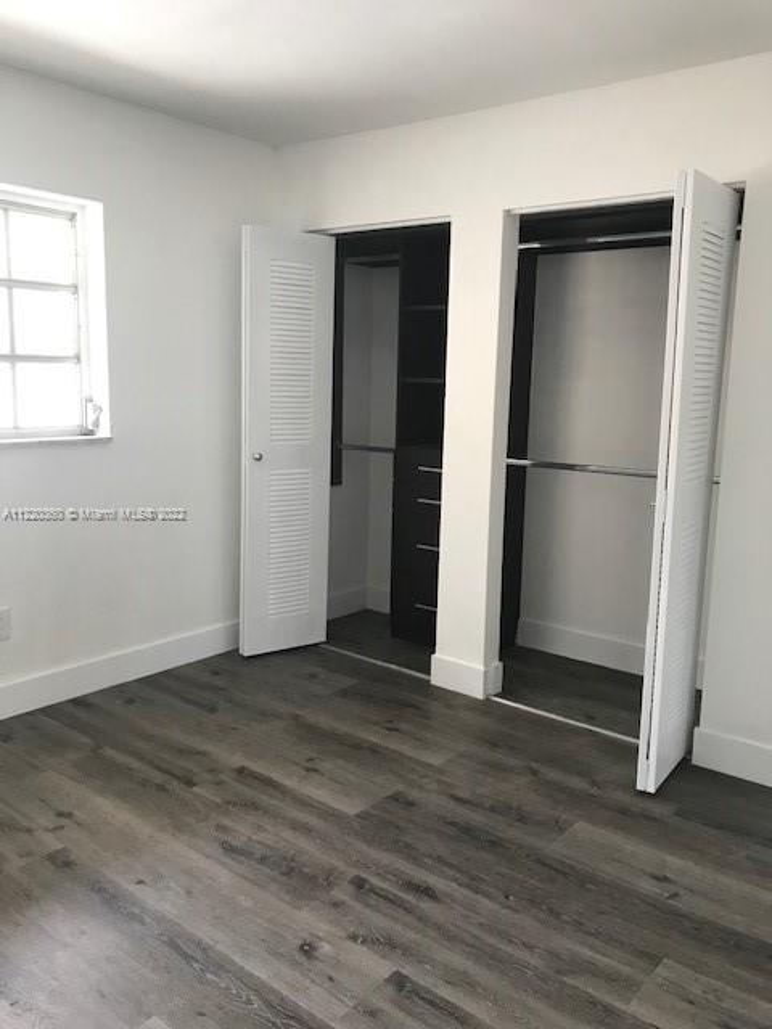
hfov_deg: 49.7
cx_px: 386
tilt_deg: -7.8
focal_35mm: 28
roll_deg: -0.8
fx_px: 833
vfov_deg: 63.4
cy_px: 514
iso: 25
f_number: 1.8
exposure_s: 1/30
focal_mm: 3.99
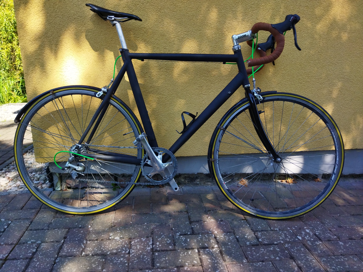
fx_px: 283
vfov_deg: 51.4
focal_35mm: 27
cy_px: 136
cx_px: 182
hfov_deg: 65.3
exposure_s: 1/984
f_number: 1.79
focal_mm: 4.71
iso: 99
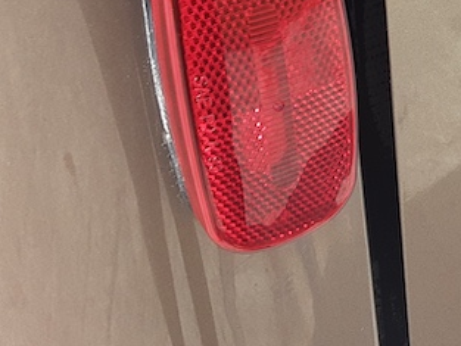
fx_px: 919
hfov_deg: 26.0
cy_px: -46
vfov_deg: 20.2
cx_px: 508
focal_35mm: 69
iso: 40
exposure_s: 1/689
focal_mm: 2.91
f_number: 1.9
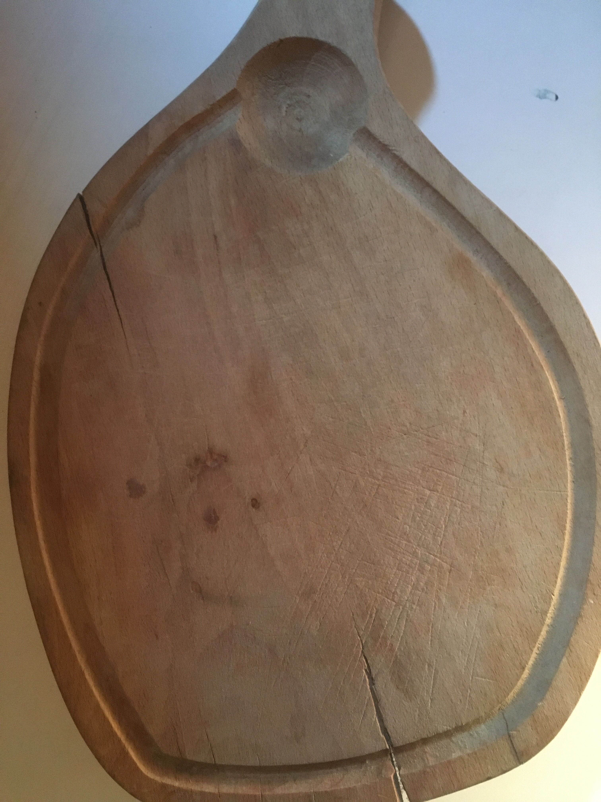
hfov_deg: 48.2
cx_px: 300
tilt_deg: -1.9
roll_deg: -5.5
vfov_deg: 61.7
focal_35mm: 29
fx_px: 671
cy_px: 401
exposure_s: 1/17
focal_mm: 4.15
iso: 250
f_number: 2.2
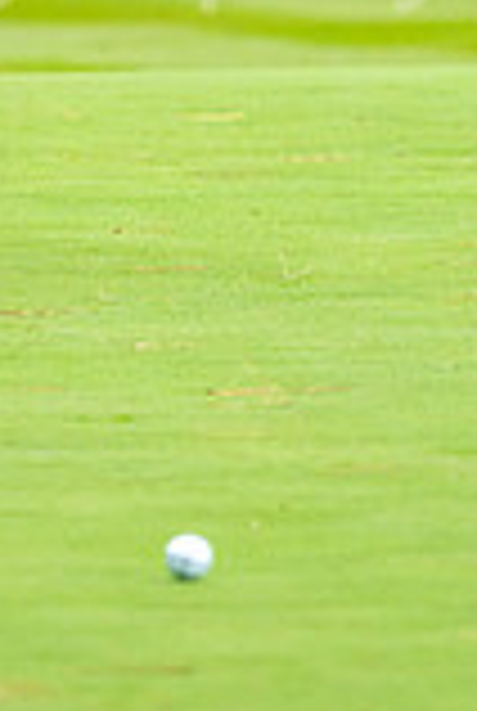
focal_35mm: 1278
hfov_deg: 1.1
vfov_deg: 1.6
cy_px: -266
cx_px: -18
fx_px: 25288
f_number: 4
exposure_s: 1/640
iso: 800
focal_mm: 300
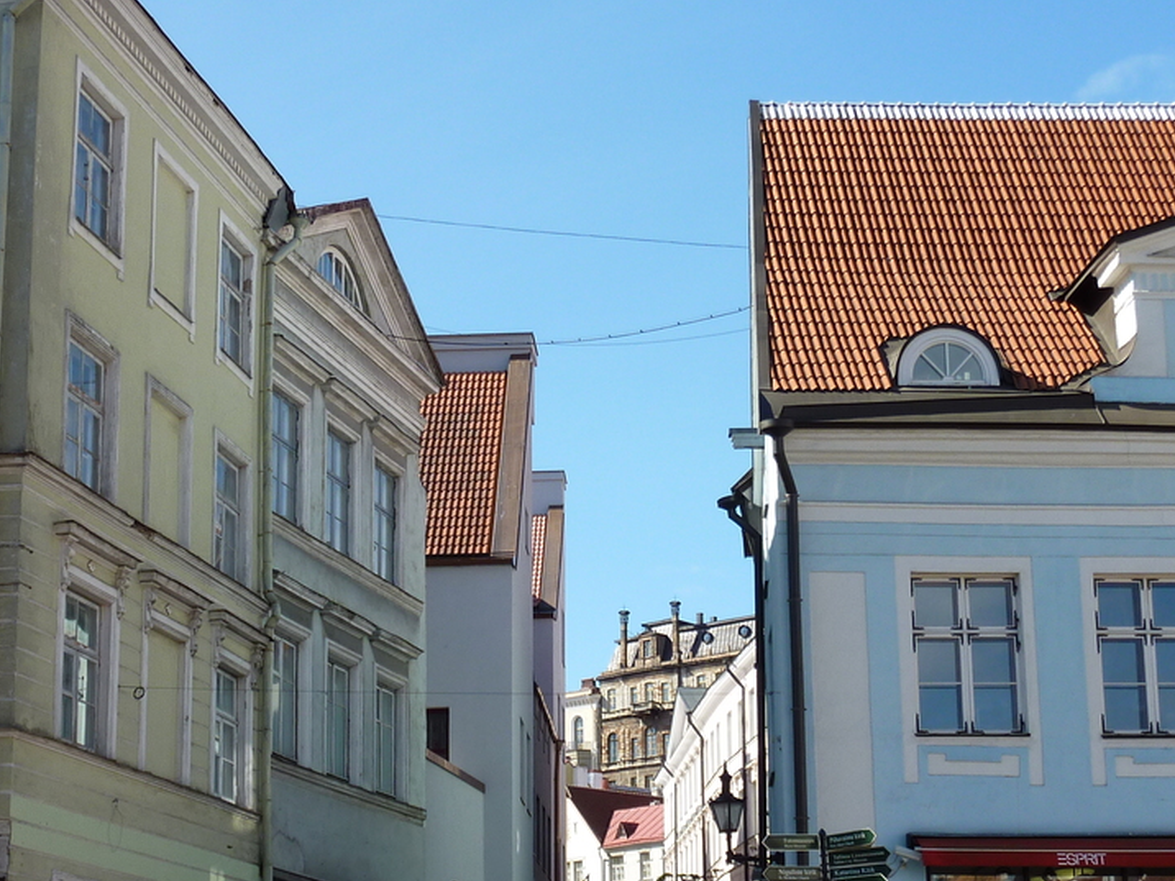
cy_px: 625
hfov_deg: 28.9
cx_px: 463
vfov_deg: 21.8
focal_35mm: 67
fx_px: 2274
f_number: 4
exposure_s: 1/500
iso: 80
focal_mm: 6.5
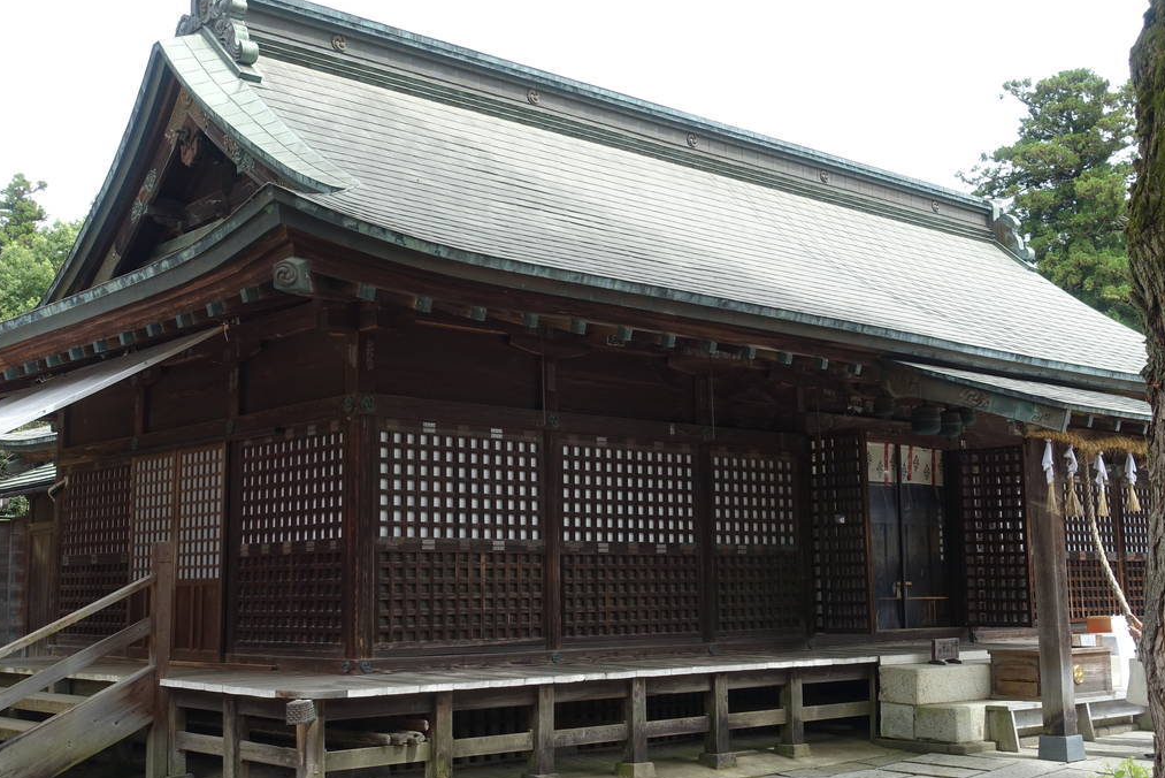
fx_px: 1457
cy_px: 380
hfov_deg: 43.6
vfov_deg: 29.9
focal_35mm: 45
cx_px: 590
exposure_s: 1/320
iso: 125
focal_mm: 14.1
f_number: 4
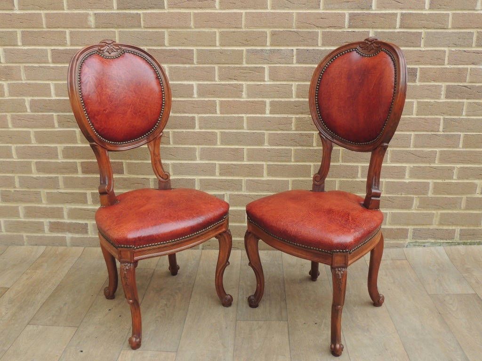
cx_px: 241
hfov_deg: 55.4
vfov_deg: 42.9
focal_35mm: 33
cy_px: 180
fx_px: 459
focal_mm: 5.8
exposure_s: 1/250
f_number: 3.2
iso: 180
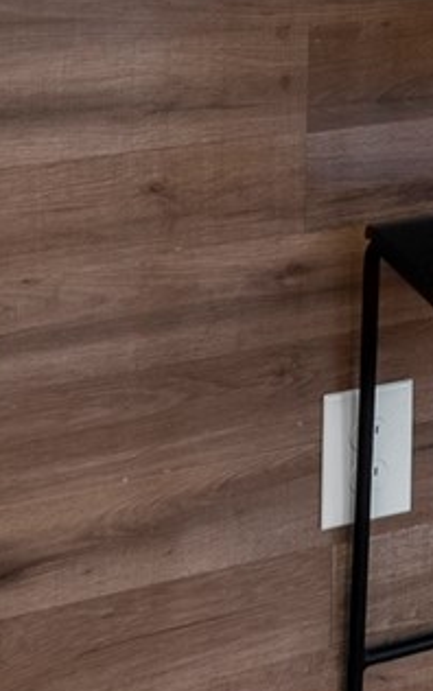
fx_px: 2111
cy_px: -422
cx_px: 1198
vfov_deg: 16.5
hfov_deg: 9.7
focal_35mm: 112
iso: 400
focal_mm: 16
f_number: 8
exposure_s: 1/3
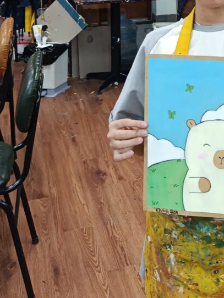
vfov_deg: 29.8
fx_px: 509
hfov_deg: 24.1
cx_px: 207
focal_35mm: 59
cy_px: -20
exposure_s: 1/100
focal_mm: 5.24
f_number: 1.7
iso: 676
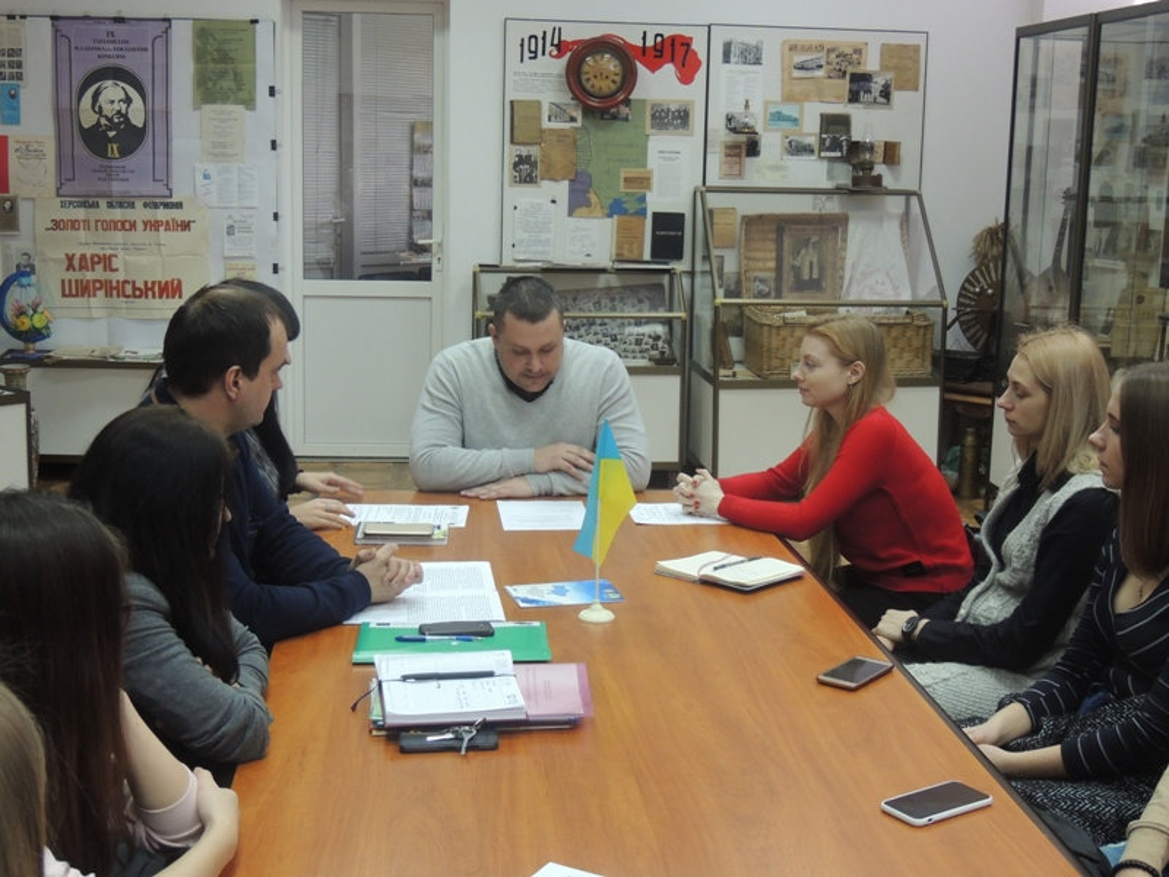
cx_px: 584
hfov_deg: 40.4
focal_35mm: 47
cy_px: 438
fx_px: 1587
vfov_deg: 30.9
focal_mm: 8.3
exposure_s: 1/25
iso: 400
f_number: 3.5
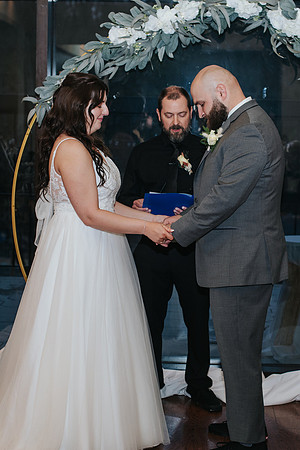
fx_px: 955
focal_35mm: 76
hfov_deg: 17.8
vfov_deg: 26.5
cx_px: 176
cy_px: 224
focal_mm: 50
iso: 800
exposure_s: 1/200
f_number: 3.2
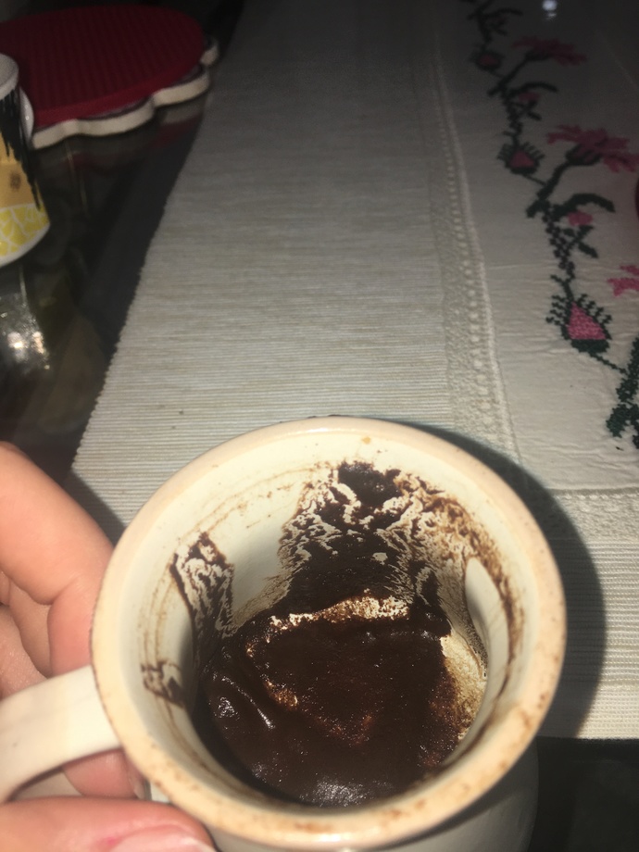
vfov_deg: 61.7
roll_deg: +5.5
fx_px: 714
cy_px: 426
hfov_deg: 48.2
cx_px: 320
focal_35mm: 29
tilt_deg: -42.3
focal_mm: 4.15
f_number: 2.2
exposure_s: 1/109
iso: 25
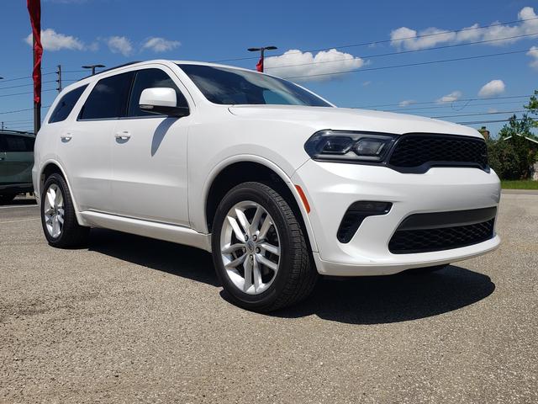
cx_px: 269
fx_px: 404
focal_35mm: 26
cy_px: 202
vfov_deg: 53.1
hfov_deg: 67.3
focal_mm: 4.3
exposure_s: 1/2743
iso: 50
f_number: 2.4
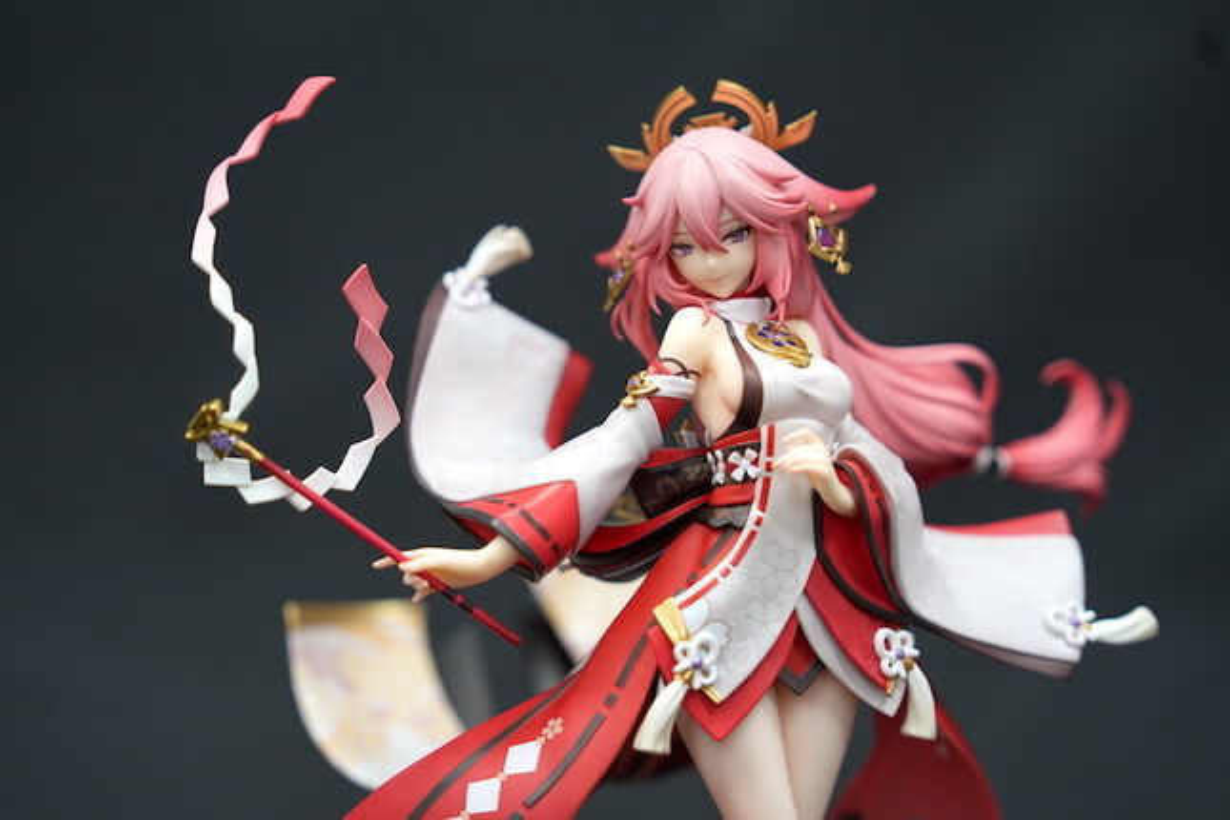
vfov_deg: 19.5
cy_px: 410
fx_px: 2391
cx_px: 615
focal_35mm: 70
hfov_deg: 28.8
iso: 200
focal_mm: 70
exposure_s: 1/50
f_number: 2.8
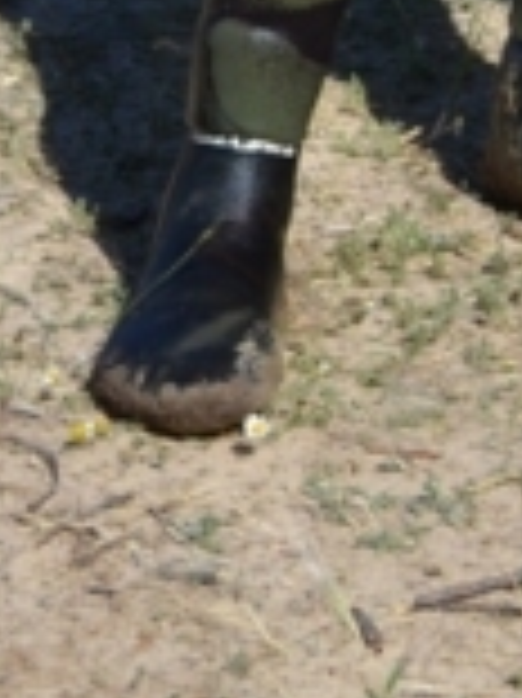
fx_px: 4812
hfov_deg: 6.1
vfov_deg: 7.6
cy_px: -1081
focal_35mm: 239
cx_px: 891
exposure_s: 1/250
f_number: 8
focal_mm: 32
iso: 100
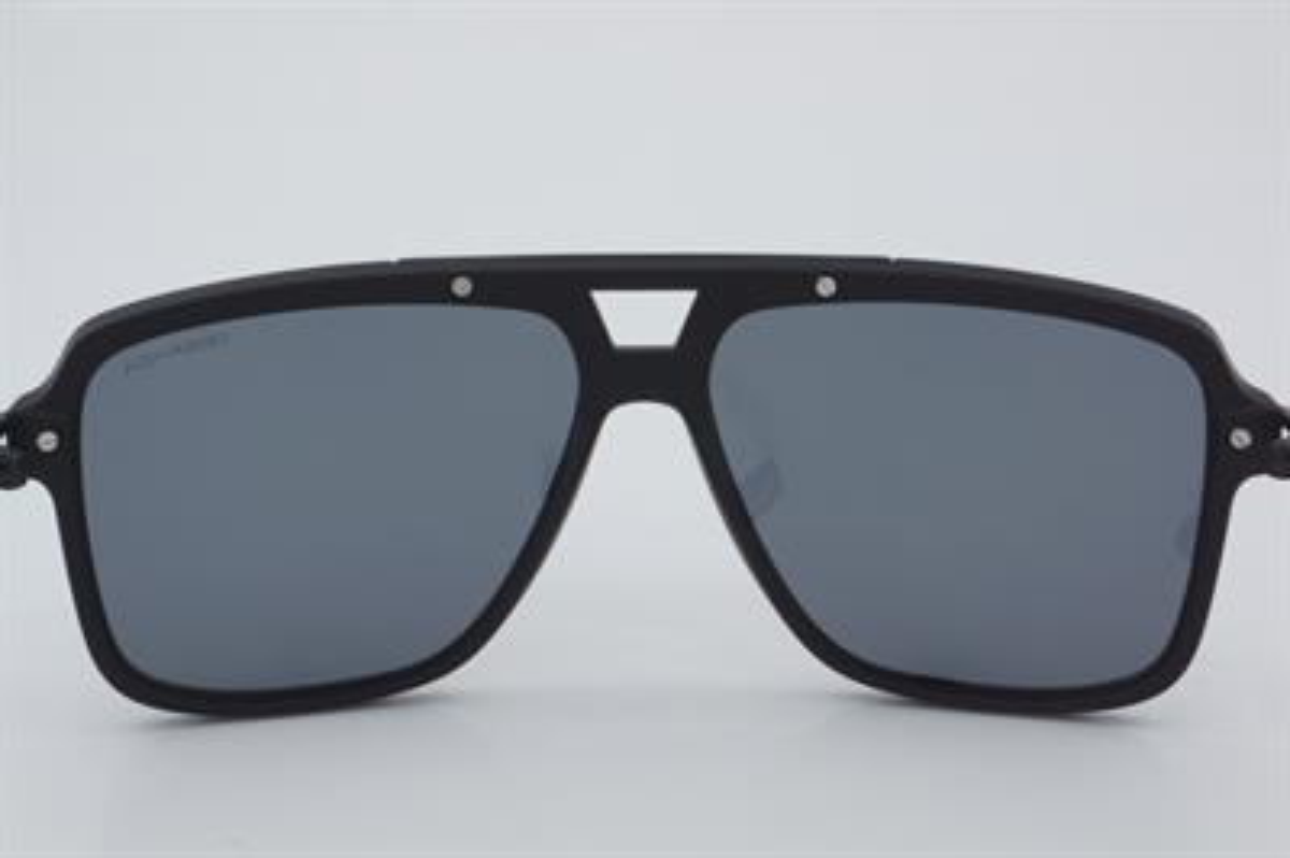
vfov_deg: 20.1
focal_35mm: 68
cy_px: 429
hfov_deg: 29.9
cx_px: 645
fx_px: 2417
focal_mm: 45
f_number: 32
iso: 100
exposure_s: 1/4
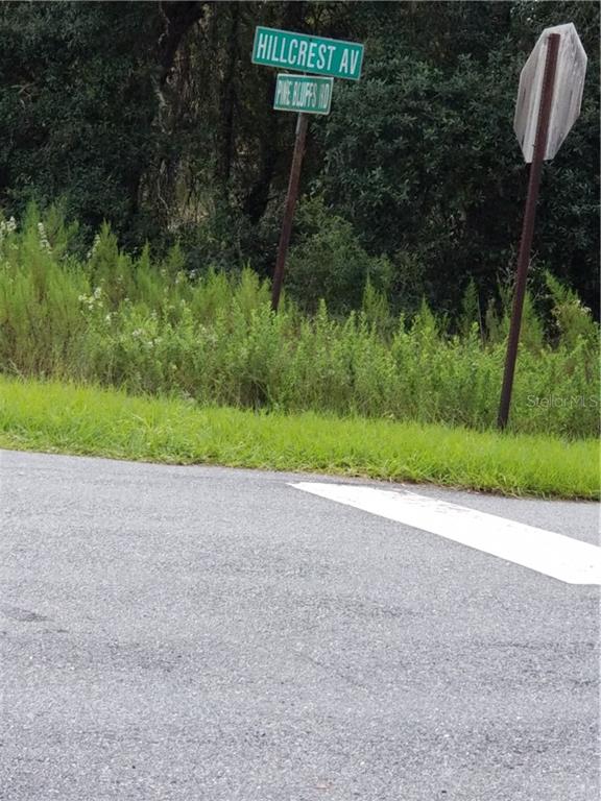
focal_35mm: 52
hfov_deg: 28.0
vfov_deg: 36.8
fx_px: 1204
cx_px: 300
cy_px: 400
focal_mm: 6
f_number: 2.4
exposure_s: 1/240
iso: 25
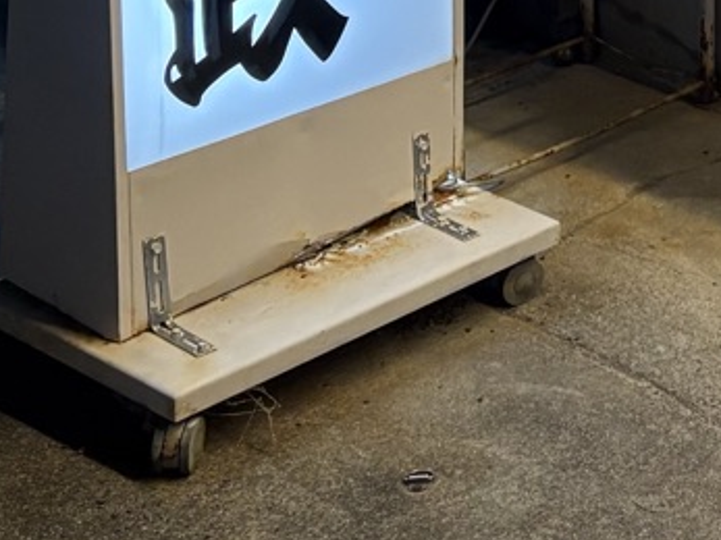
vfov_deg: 11.2
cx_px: 1211
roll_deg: -1.1
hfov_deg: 14.8
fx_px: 2499
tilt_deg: -7.8
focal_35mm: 120
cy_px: -550
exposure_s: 1/60
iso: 125
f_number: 1.6
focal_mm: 5.96
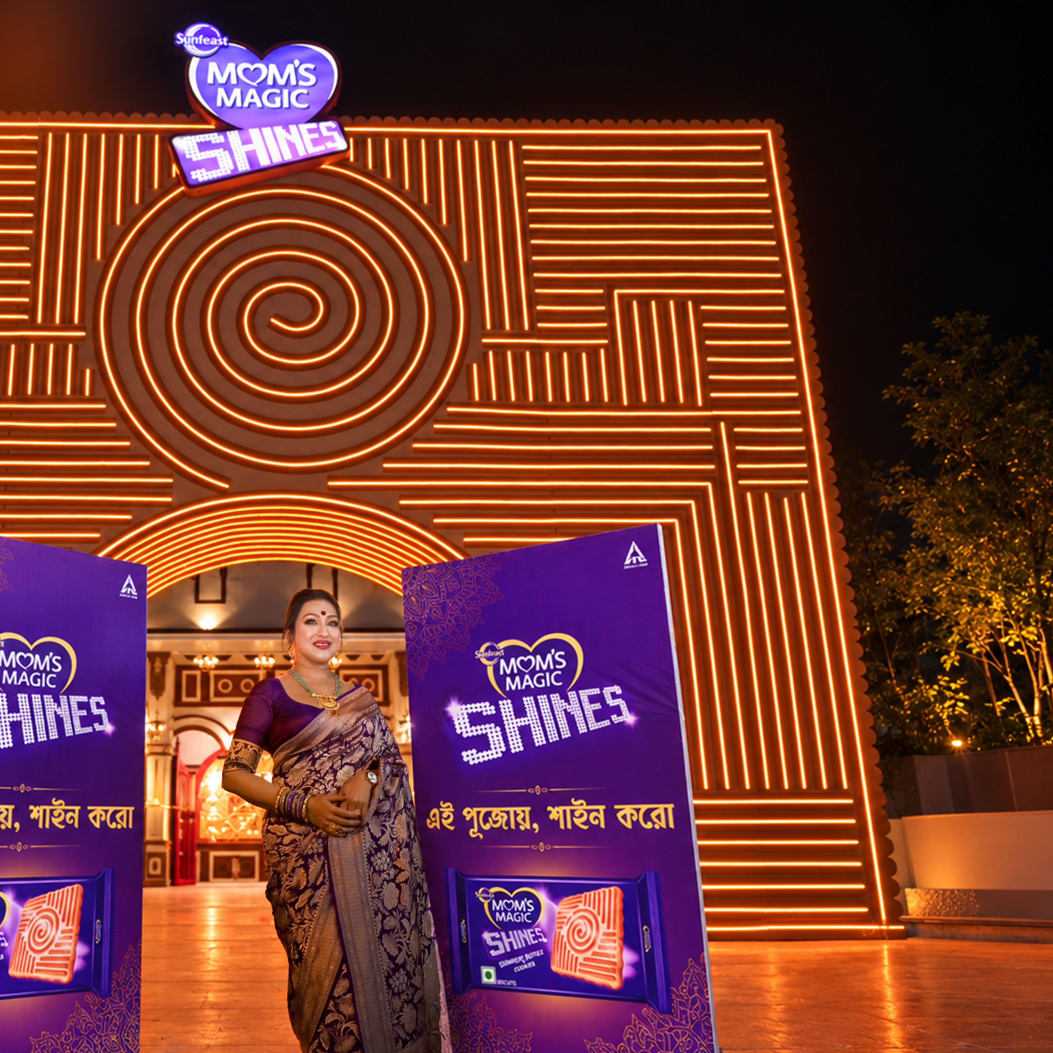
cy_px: 532
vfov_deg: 52.5
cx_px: 284
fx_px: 1067
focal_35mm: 31
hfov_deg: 50.7
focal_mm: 24
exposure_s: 1/400
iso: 1000
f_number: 4
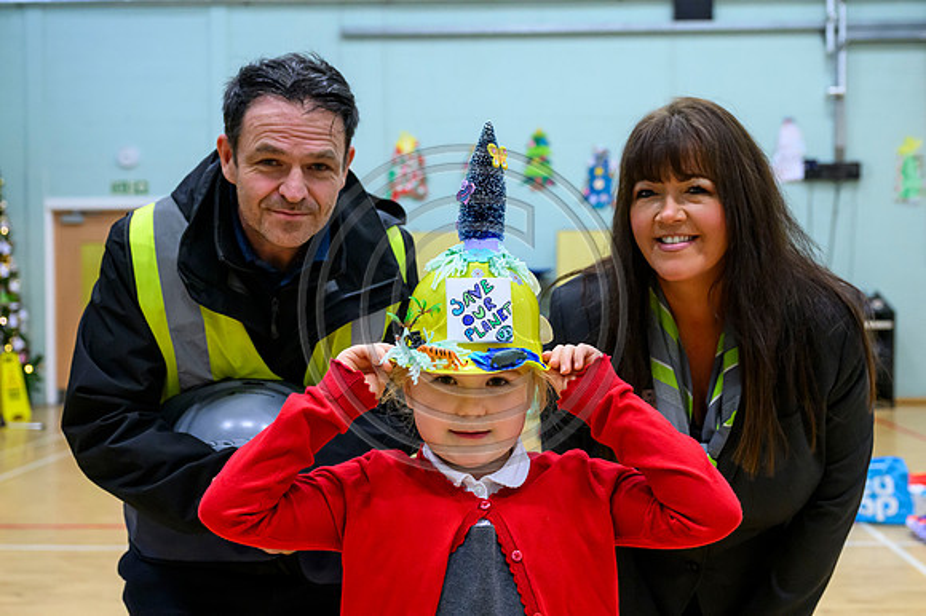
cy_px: 297
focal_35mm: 46
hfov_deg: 42.8
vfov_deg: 29.3
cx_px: 505
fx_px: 1179
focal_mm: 37
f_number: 4
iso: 4000
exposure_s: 1/250
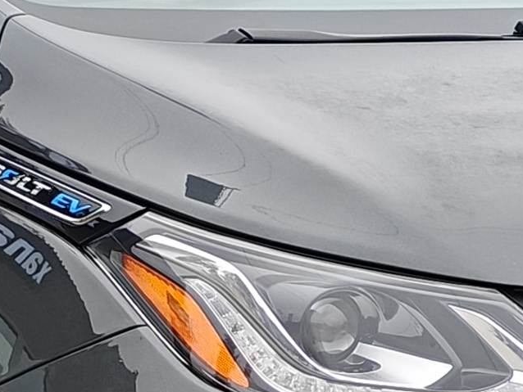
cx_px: 166
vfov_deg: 6.4
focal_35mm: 231
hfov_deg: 8.6
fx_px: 3491
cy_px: 345
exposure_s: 1/244
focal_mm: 7.08
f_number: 2
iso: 50
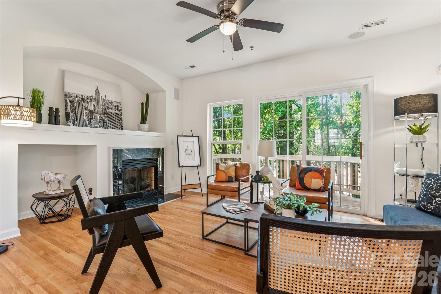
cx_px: 220
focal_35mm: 16
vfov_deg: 73.1
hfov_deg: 96.0
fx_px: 198
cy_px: 147
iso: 100
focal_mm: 16.2
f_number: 13
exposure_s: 1.6
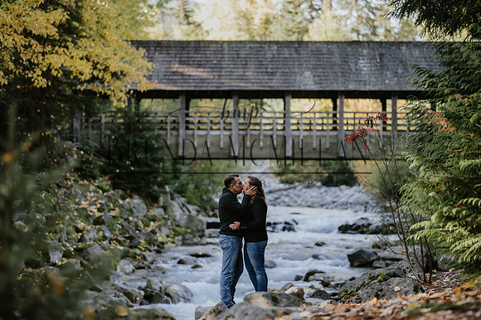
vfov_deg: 16.1
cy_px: 160
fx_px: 1135
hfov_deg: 23.9
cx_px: 240
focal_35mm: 85
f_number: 1.8
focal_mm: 85
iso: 500
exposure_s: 1/800
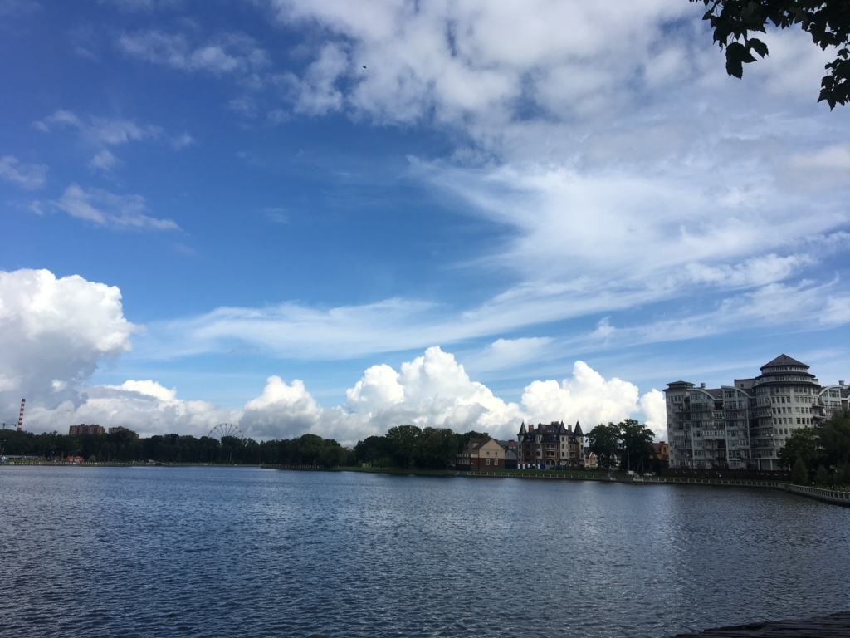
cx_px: 425
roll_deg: -1.7
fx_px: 712
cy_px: 319
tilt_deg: +11.5
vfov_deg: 48.2
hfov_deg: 61.7
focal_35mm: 29
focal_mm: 4.15
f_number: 2.2
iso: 25
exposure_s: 1/2849
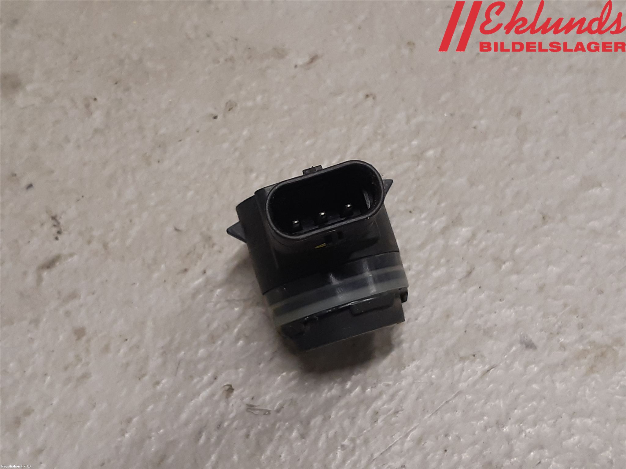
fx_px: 470
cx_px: 313
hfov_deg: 67.3
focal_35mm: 26
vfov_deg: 53.1
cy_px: 234
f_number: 1.7
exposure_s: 1/50
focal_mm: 3.93
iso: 125
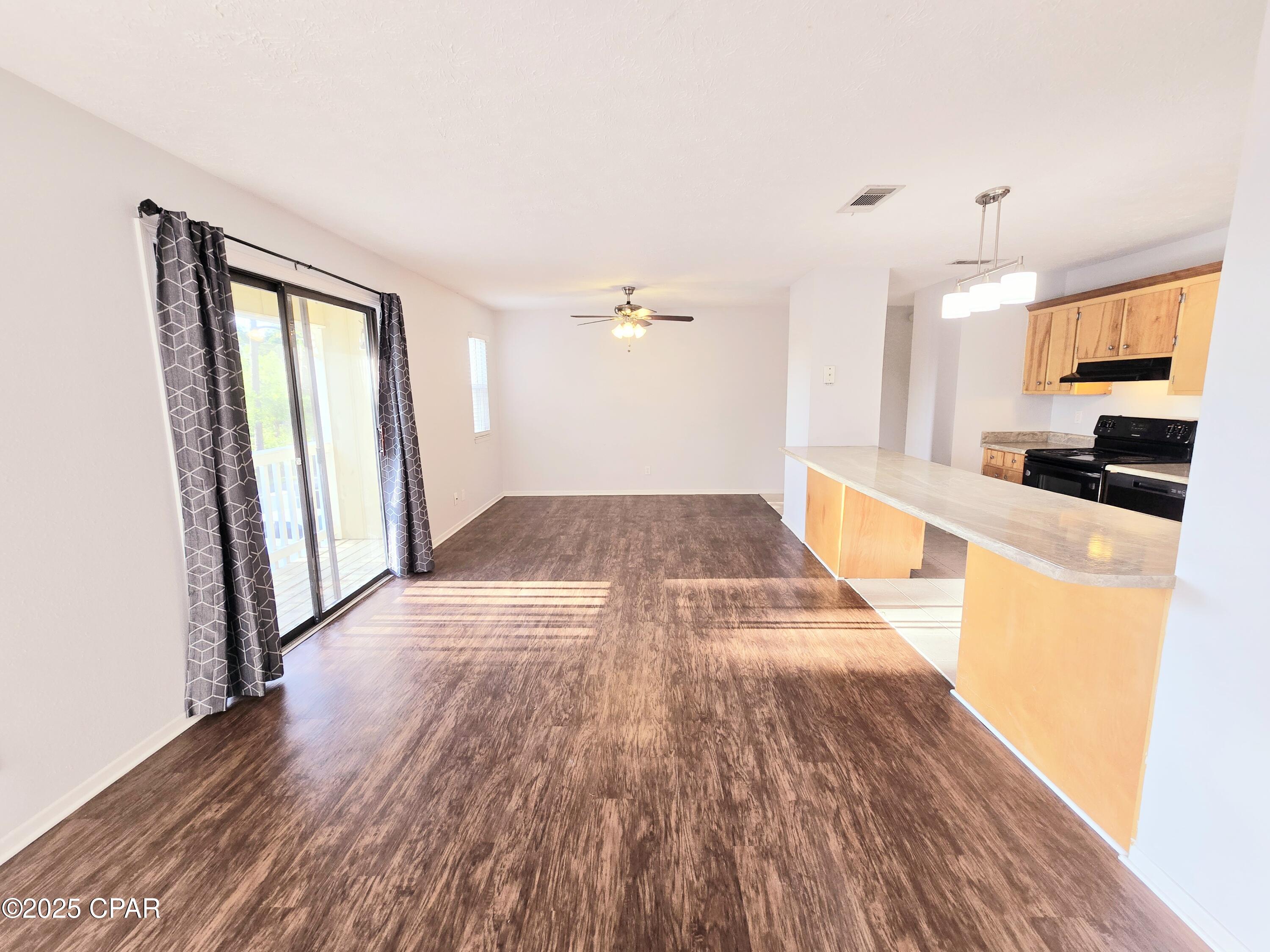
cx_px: 635
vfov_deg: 89.9
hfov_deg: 106.2
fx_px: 477
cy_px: 476
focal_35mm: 13
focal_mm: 2.2
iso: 64
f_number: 2.2
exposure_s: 1/60.2
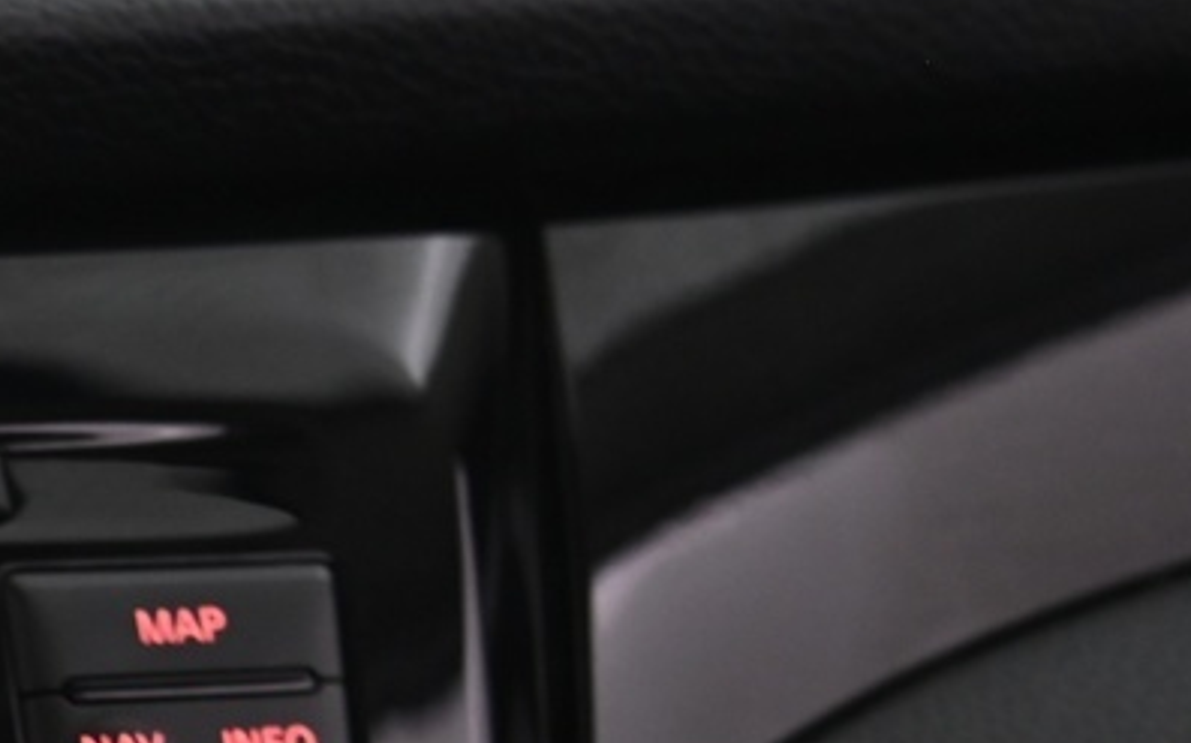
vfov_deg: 9.1
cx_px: -1158
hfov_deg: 12.9
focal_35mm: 142
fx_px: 4607
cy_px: 963
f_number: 4
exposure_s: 1/15
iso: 1000
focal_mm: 34
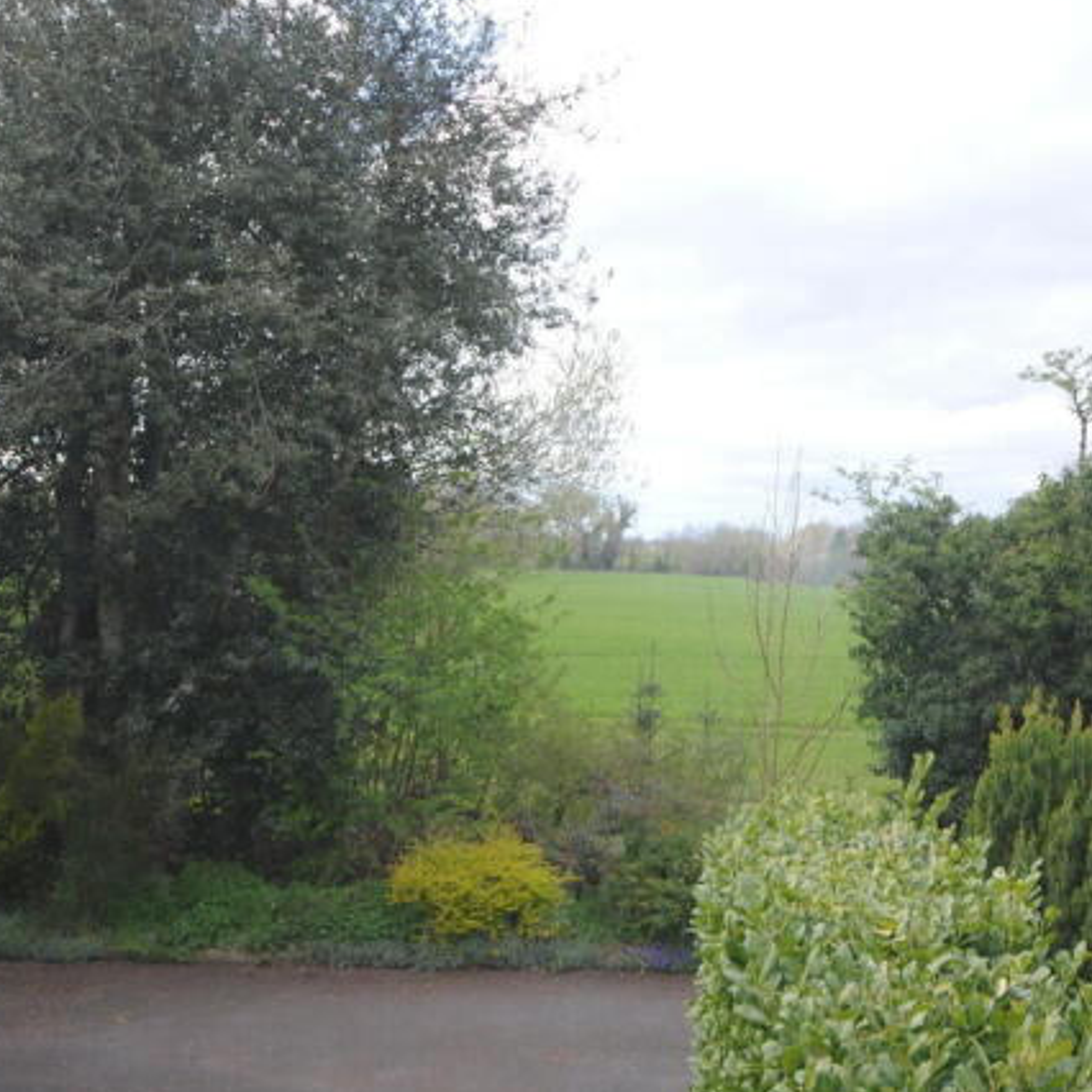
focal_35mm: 39
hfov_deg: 42.1
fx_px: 1392
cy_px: 540
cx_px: 757
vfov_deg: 42.8
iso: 160
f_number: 5.6
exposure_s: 1/125
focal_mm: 20
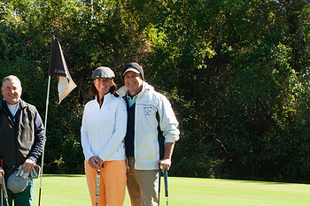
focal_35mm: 77
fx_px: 663
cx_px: 60
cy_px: 150
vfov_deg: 17.6
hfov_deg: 25.8
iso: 400
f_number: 11
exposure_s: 1/200
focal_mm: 31
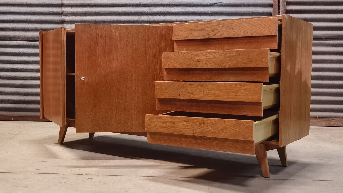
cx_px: 173
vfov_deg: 27.1
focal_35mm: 44
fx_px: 400
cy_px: 106
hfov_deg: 46.4
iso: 1250
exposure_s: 1/20
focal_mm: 6.71
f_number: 1.9
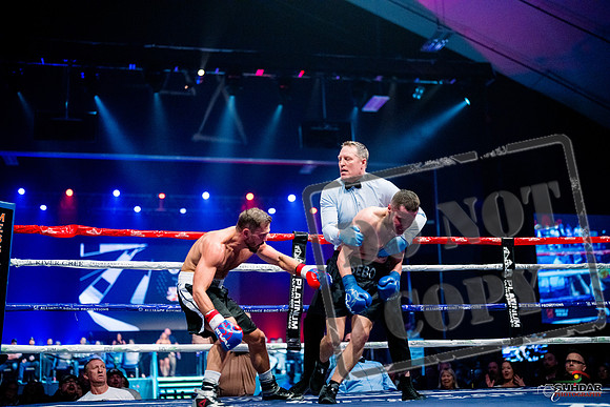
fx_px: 847
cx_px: 305
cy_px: 204
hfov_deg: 39.6
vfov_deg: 27.0
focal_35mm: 50
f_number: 1.4
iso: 6400
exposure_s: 1/1600
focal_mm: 50
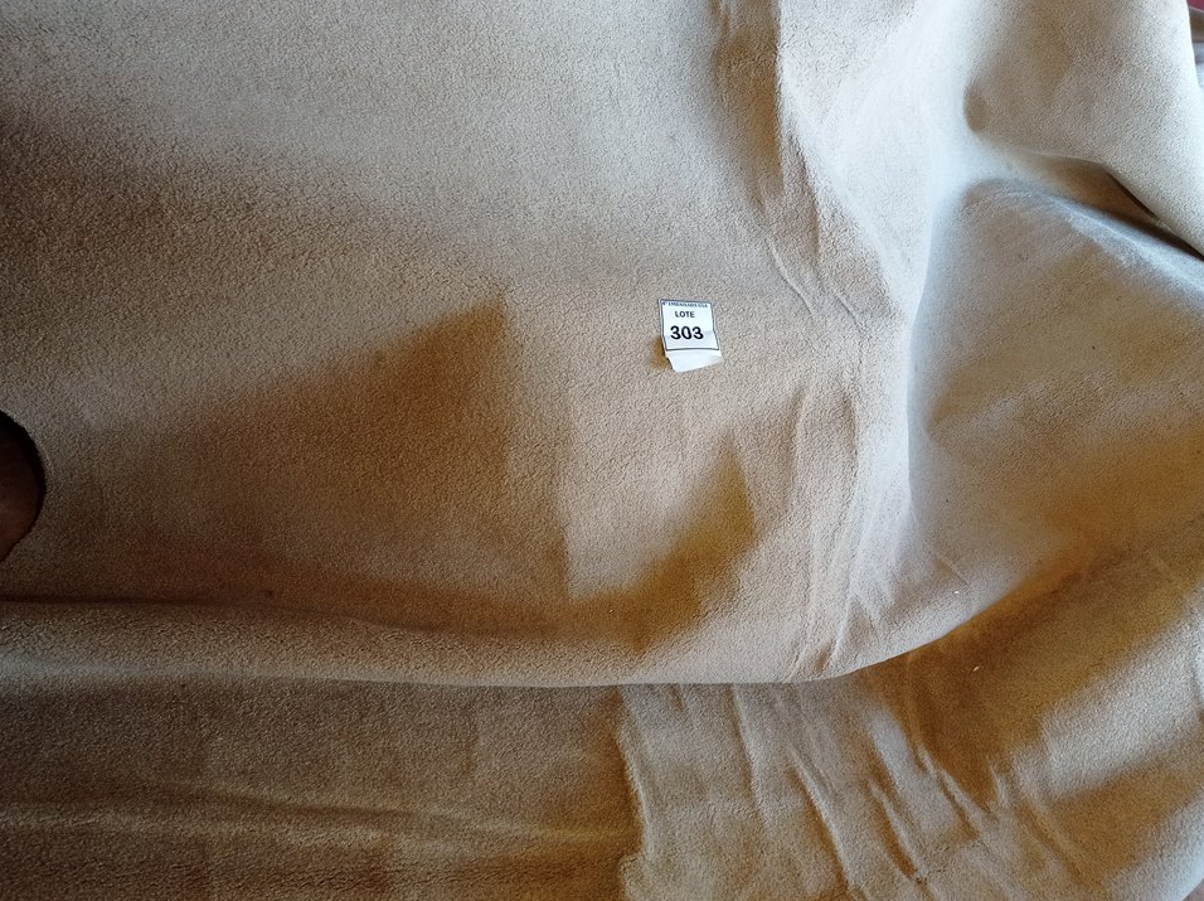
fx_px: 1042
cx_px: 639
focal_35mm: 30
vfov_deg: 46.7
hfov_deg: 60.0
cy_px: 437
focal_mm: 4.7
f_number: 1.79
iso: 226
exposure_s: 1/60
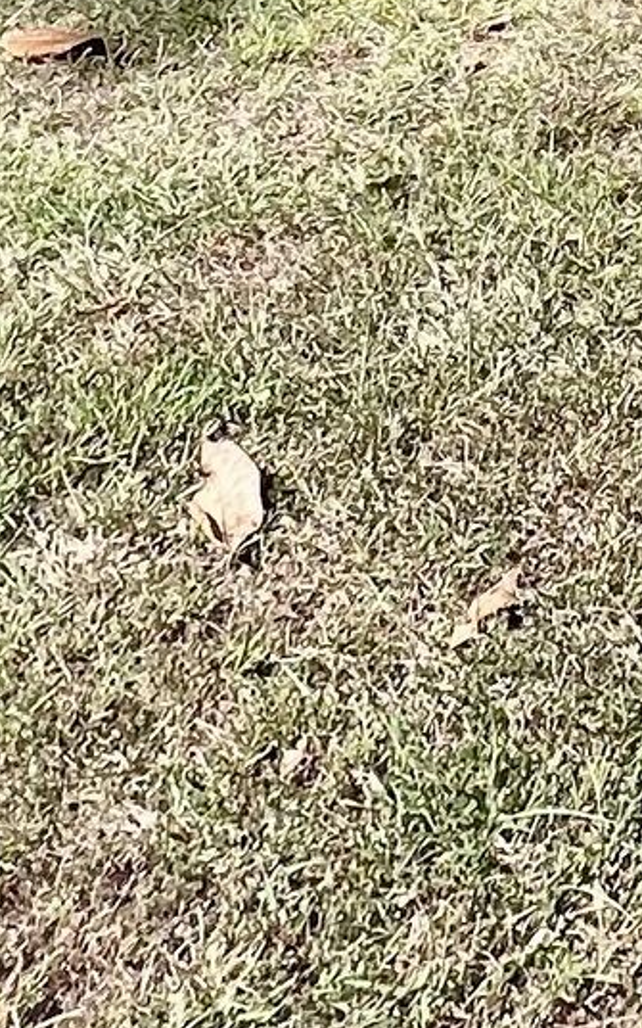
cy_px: -796
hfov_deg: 13.3
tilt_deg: -3.7
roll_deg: -0.1
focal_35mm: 79
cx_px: 1430
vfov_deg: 19.7
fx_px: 2212
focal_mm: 1.57
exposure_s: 1/827
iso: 32
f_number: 1.8
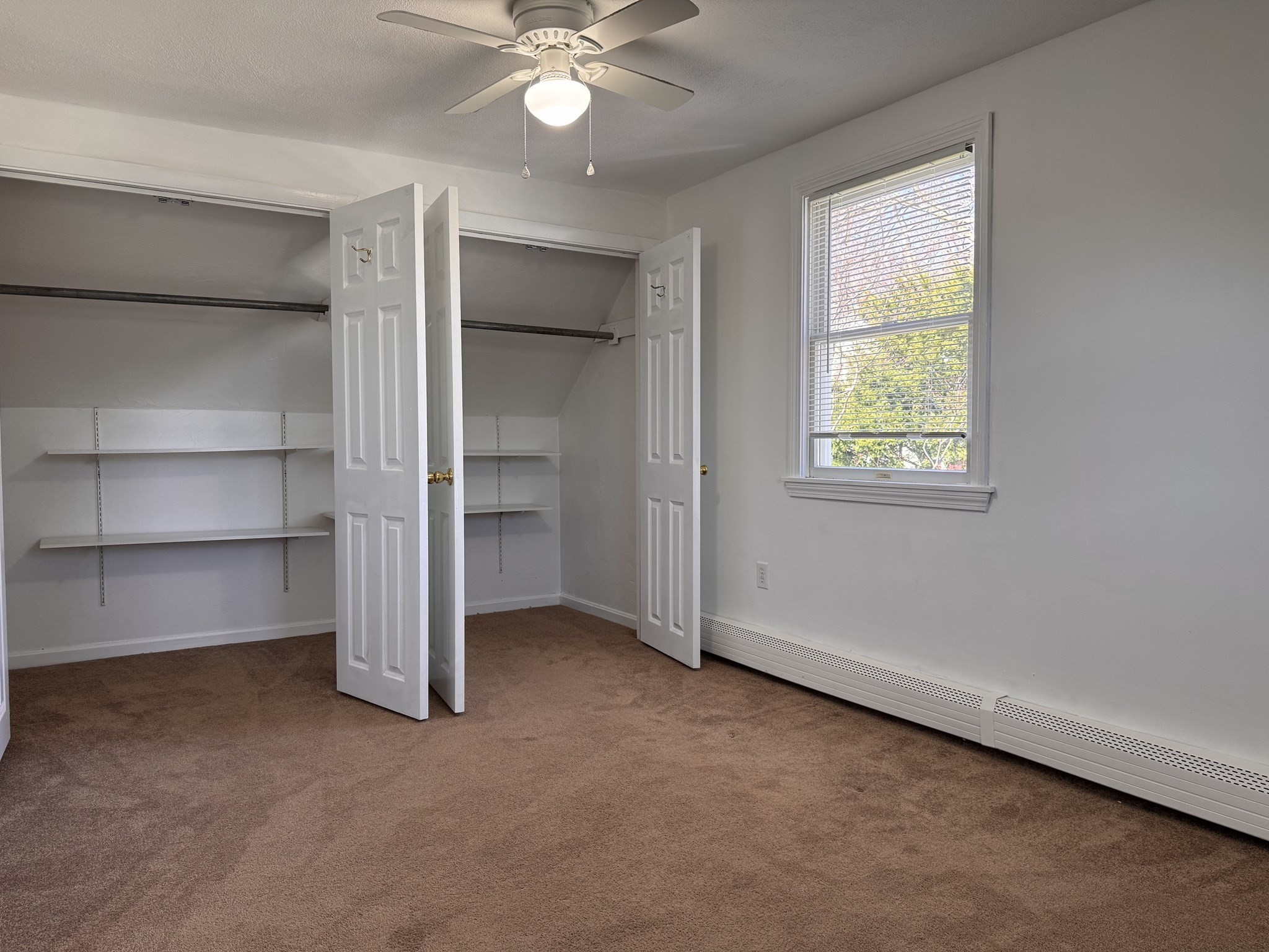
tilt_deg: -2.4
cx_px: 634
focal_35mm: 24
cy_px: 476
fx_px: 880
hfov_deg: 71.6
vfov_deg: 56.8
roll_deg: +0.2
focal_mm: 6.76
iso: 100
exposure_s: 1/121
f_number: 1.78
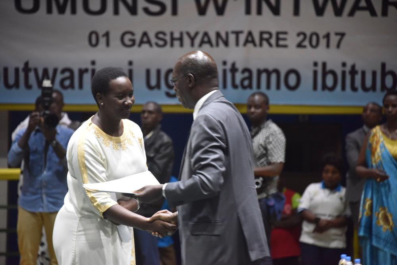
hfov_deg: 10.3
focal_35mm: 200
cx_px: 198
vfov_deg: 6.9
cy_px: 132
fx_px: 2206
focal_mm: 200
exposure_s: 1/100
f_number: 5.6
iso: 2500
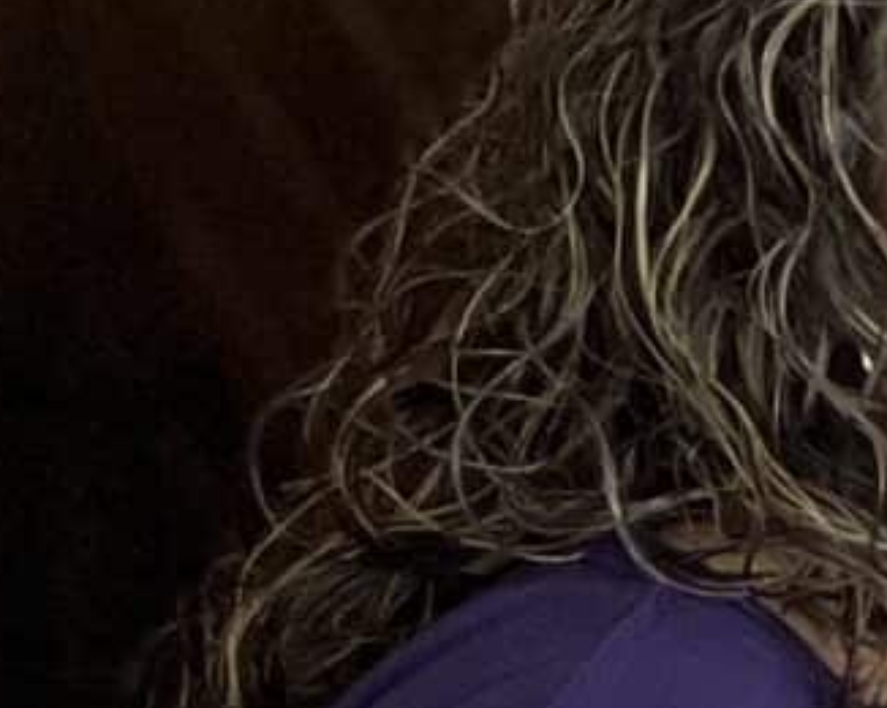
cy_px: 1119
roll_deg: +0.8
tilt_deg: -5.4
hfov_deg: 3.2
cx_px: 3398
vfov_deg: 2.6
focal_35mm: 591
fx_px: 15496
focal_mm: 9
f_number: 2.8
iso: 250
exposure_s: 1/40
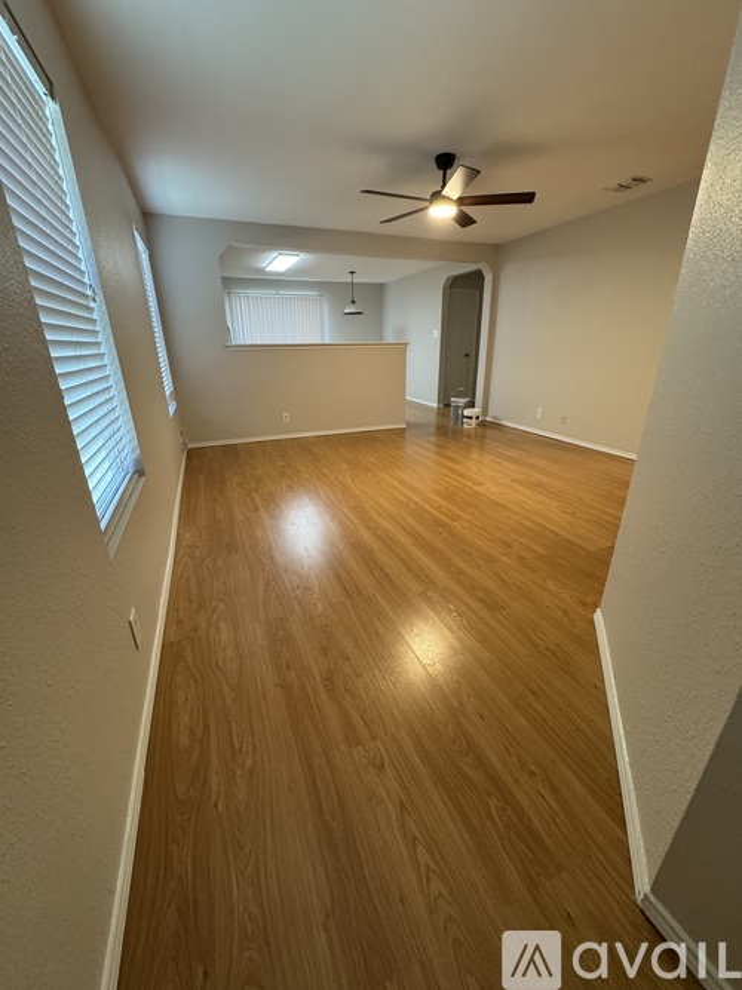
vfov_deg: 102.1
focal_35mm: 14
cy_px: 495
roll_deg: +1.9
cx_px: 371
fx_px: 400
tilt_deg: -19.2
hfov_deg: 85.7
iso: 320
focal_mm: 2.22
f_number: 2.2
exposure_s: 1/62
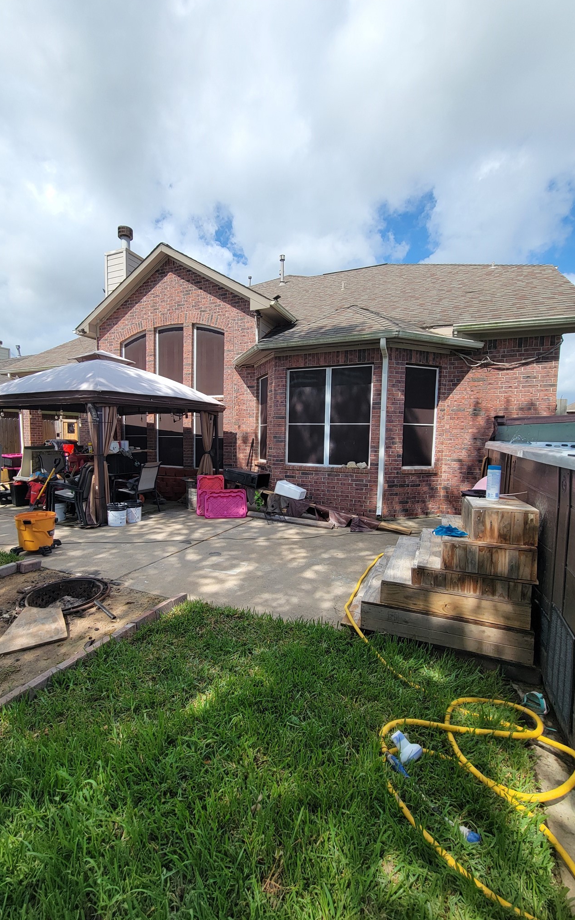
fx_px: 351
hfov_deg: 78.5
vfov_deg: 105.3
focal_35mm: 14
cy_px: 461
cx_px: 268
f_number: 2.2
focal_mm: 2.2
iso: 50
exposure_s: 1/1365
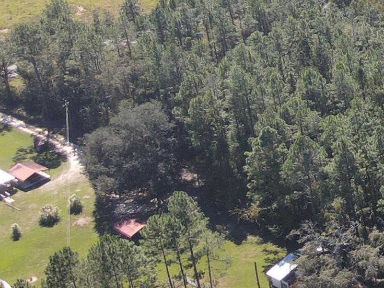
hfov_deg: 16.2
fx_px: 1087
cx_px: 731
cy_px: -28
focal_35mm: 98
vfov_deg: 14.7
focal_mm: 4.5
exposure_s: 1/240
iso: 100
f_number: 2.8
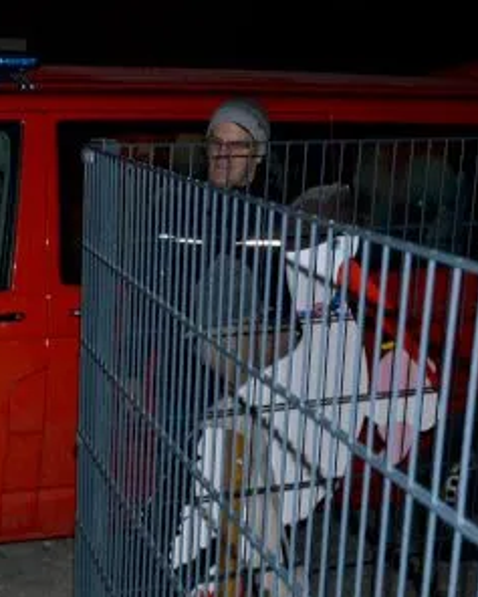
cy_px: 428
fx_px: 1361
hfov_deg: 19.1
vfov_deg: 24.5
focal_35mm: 77
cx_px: -44
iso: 3200
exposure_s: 1/60
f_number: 4
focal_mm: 25
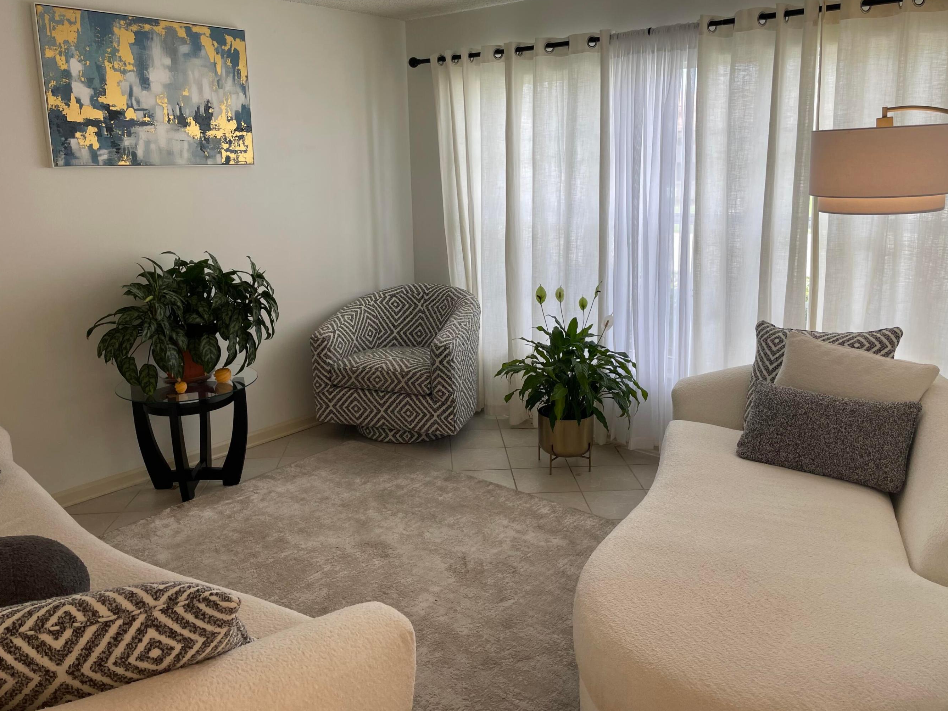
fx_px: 767
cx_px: 480
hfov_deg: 63.4
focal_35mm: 28
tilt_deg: -12.0
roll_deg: +0.3
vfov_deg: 49.7
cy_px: 335
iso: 32
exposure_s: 1/139
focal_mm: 4.2
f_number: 1.6
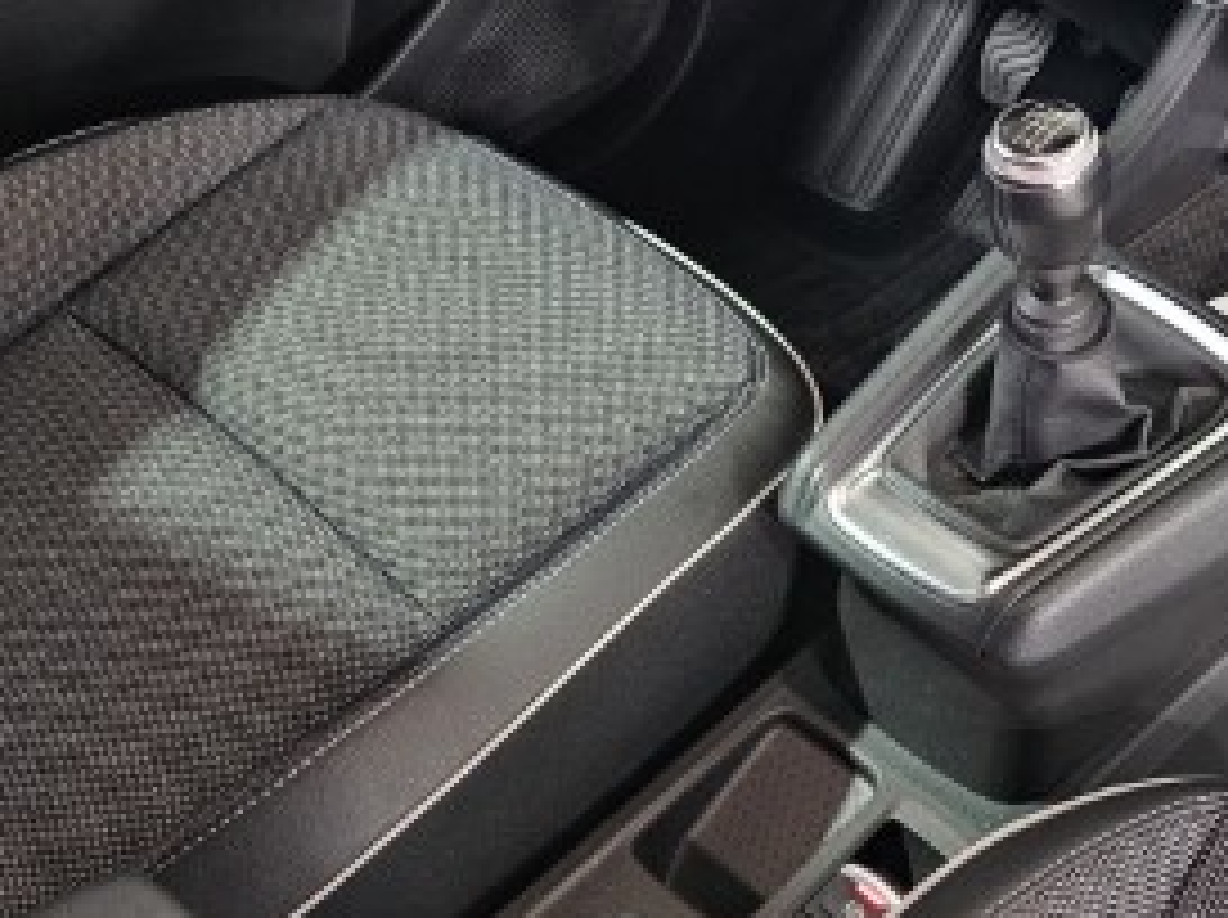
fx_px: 1913
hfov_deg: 34.1
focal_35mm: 54
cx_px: 1044
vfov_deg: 25.3
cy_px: -50
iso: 640
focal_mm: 6.3
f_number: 1.7
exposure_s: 1/100
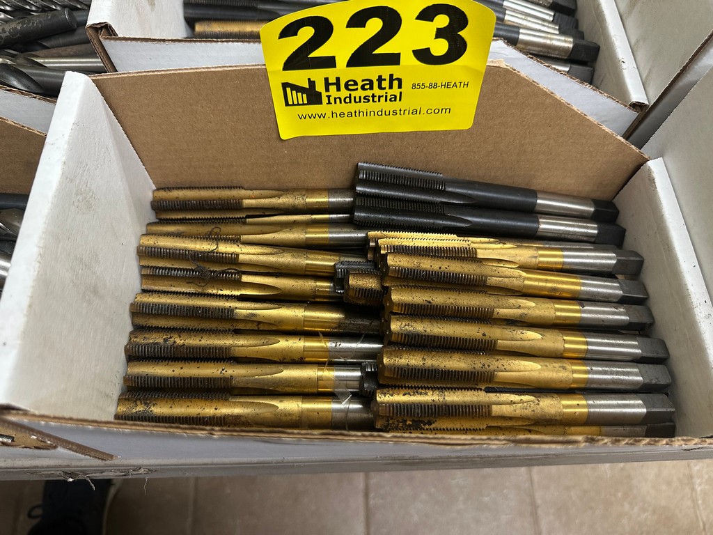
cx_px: 356
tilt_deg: -66.7
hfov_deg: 71.6
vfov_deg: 56.8
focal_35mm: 24
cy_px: 268
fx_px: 494
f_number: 1.78
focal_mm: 6.86
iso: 200
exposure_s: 1/53
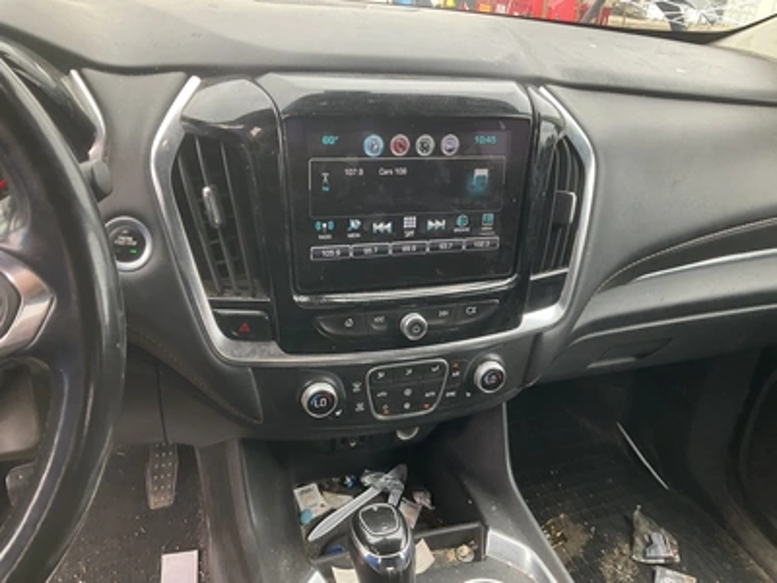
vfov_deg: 48.2
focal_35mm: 29
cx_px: 388
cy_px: 292
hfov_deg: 61.7
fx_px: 651
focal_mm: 3
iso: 40
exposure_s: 1/122
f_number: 1.8
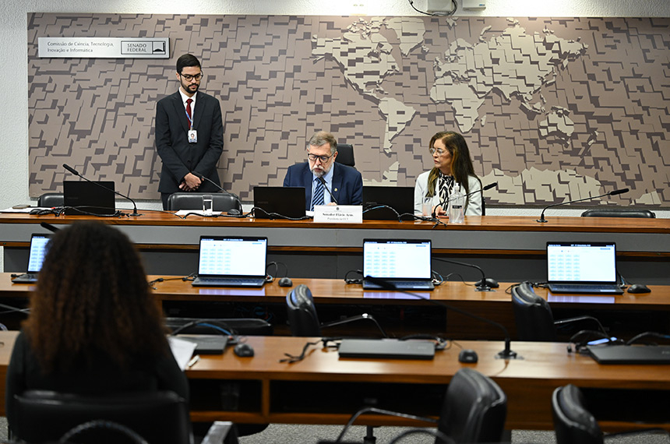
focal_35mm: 70
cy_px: 222
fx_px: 1300
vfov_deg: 19.4
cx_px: 335
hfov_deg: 28.9
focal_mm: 70
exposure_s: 1/200
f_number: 2.8
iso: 1600
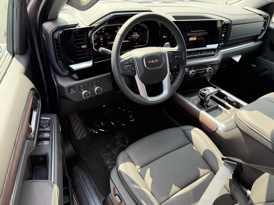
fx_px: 190
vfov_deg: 56.8
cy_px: 102
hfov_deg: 71.6
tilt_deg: -34.3
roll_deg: -6.2
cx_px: 137
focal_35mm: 24
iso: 160
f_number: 1.78
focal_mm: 6.76
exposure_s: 1/243
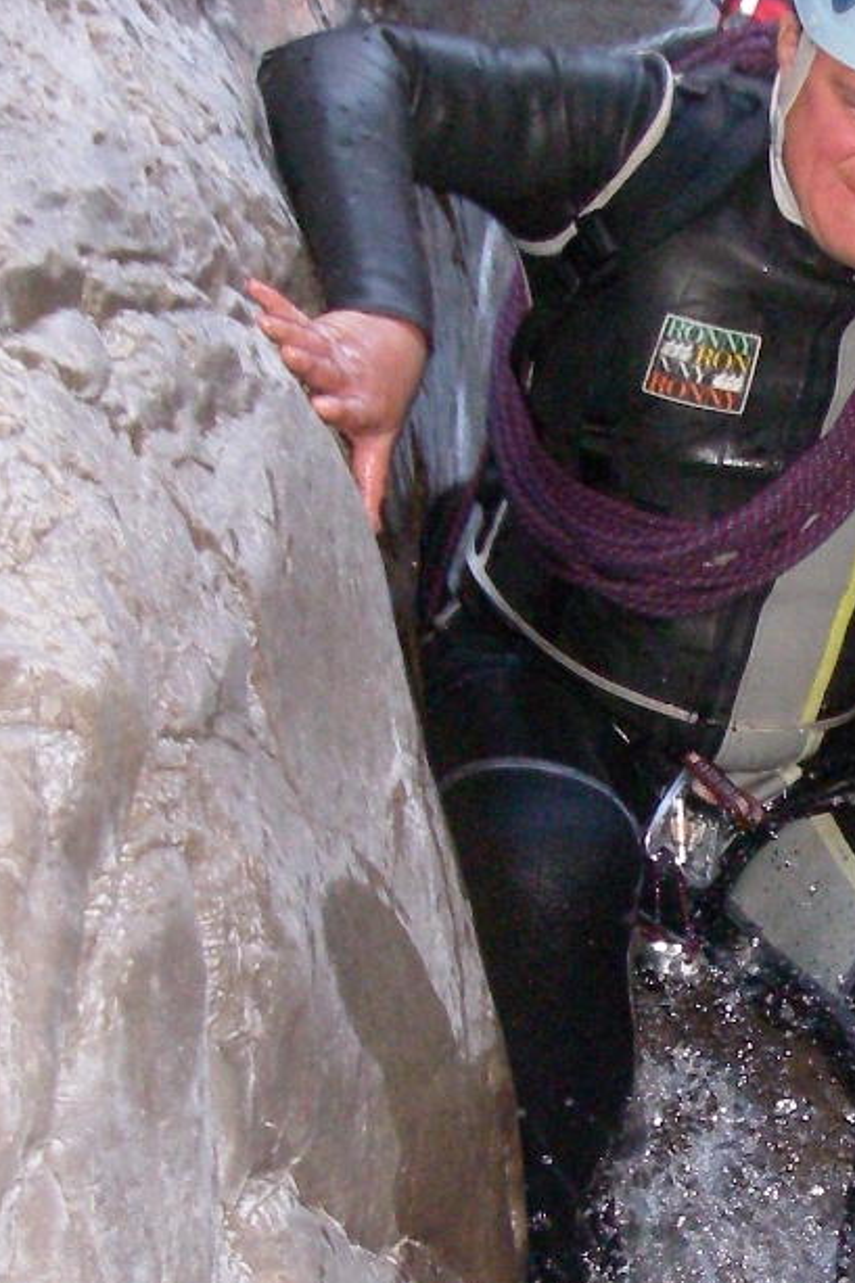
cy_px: 881
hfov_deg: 13.0
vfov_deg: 19.8
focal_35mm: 103
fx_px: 3671
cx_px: 947
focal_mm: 6.3
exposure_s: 1/40
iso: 400
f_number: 3.3
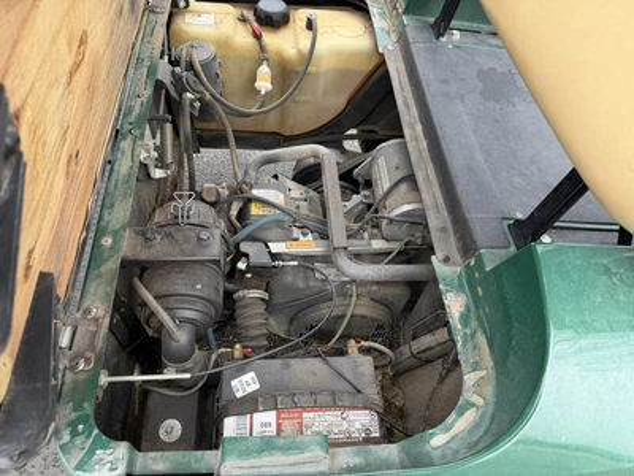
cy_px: 238
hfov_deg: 71.6
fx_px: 440
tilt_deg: -51.2
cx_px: 317
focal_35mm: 24
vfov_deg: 56.8
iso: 80
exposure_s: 1/145
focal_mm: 6.76
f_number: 1.78
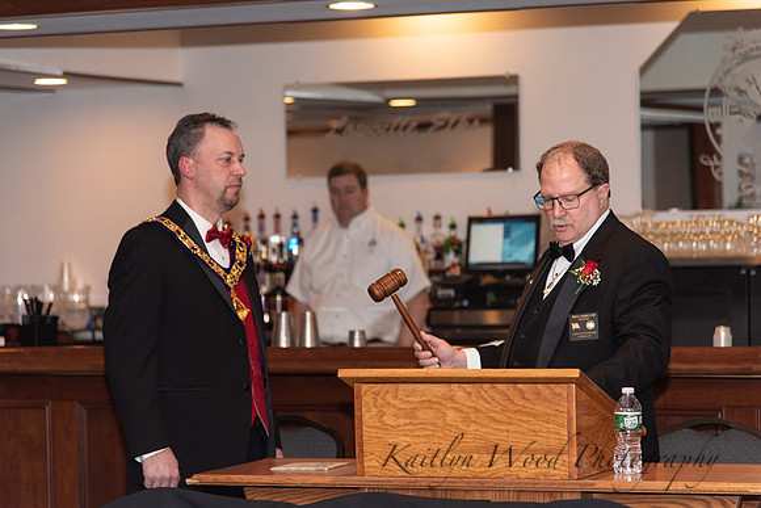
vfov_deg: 11.4
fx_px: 2537
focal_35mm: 120
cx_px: 380
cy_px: 254
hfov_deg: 17.1
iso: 800
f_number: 4
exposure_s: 1/200
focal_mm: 120
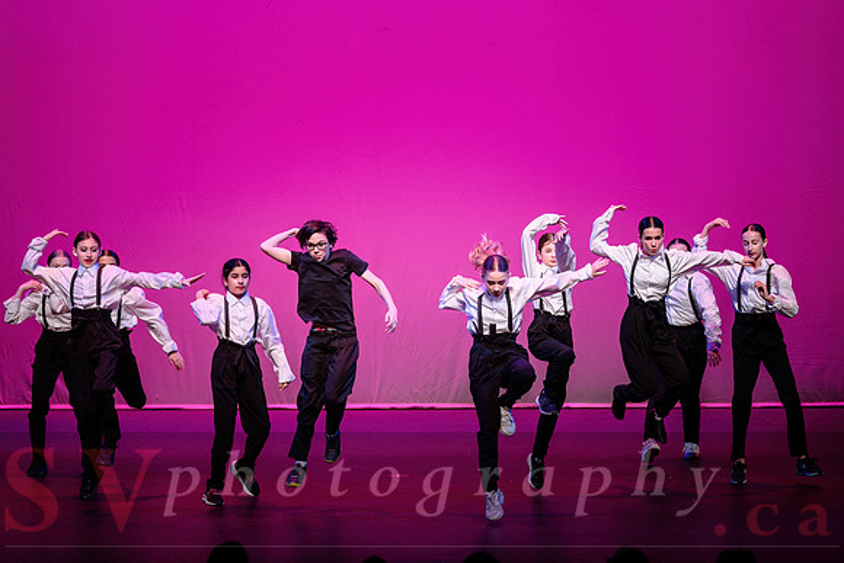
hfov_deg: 17.7
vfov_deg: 11.9
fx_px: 2713
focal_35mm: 116
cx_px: 422
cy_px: 282
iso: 800
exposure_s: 1/500
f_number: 2.8
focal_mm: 112
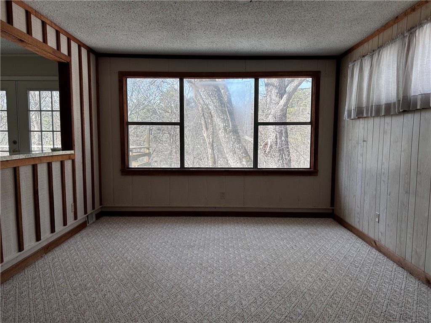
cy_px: 162
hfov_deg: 67.3
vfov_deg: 53.1
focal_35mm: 26
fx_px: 324
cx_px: 216
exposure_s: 1/345
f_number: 1.5
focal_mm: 5.7
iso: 50
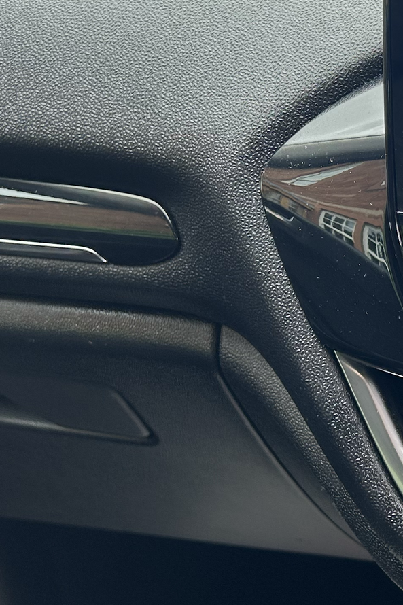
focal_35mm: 76
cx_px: 588
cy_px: 340
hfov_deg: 16.5
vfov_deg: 26.6
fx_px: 1277
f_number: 1.5
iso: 40
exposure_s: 1/121
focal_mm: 5.7
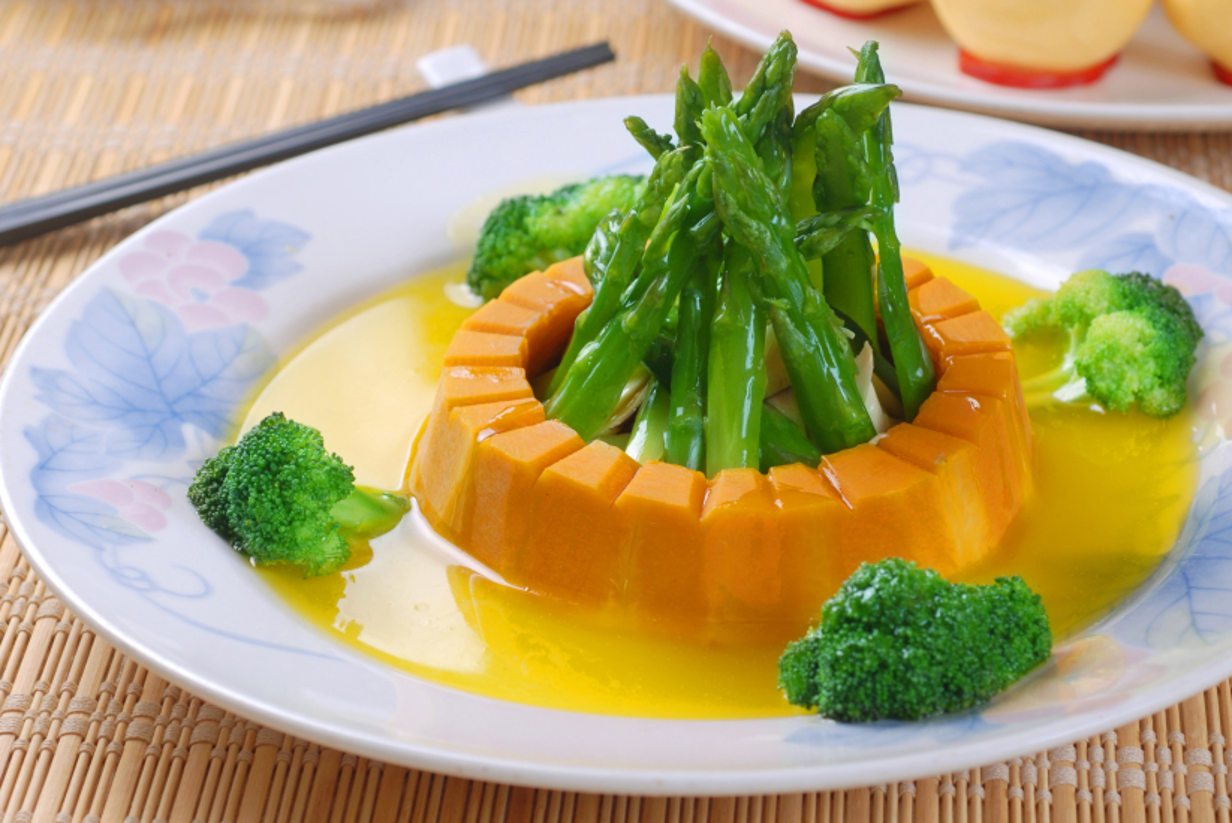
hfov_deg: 18.2
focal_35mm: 112
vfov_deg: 12.3
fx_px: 3835
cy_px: 372
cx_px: 723
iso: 100
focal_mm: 60
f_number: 5.6
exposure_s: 1/125
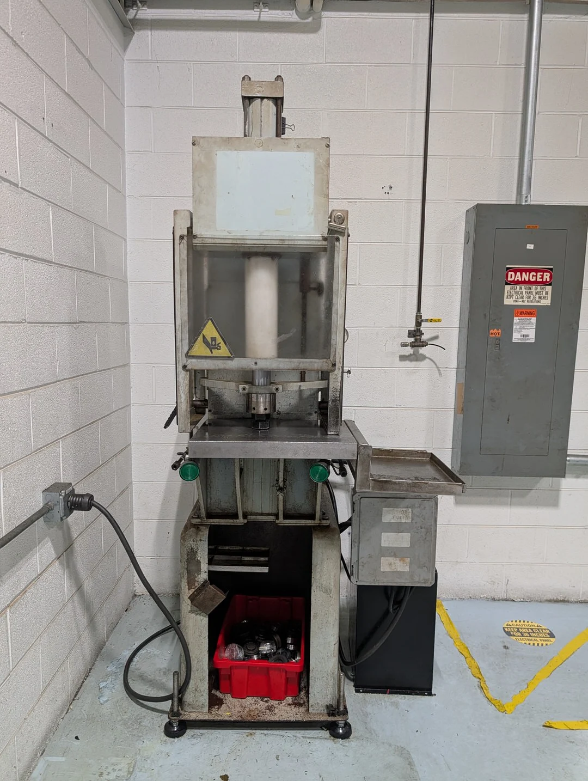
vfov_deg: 71.5
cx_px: 294
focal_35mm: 24
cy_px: 390
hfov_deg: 56.9
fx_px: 542
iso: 136
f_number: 1.68
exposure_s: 1/104
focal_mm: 6.9
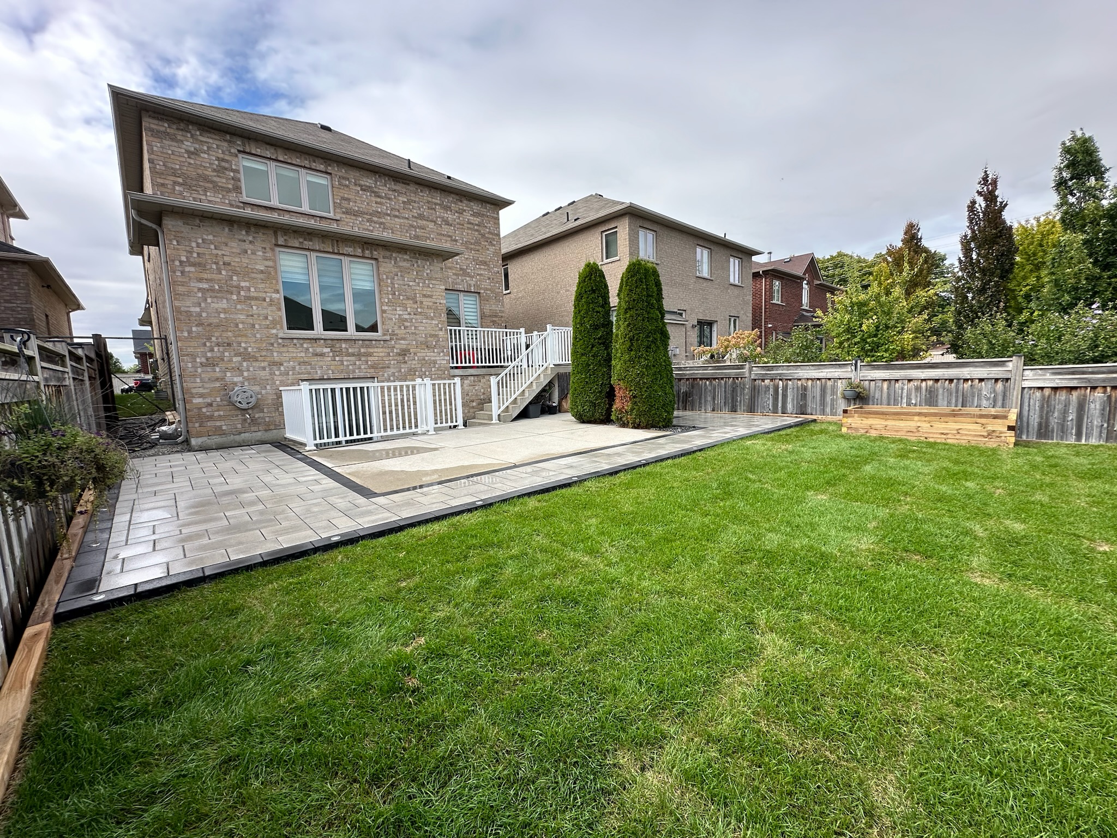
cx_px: 558
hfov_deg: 102.1
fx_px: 452
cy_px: 419
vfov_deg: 85.7
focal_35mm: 14
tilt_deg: -5.5
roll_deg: +1.7
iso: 40
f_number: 2.2
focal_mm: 2.22
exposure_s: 1/734
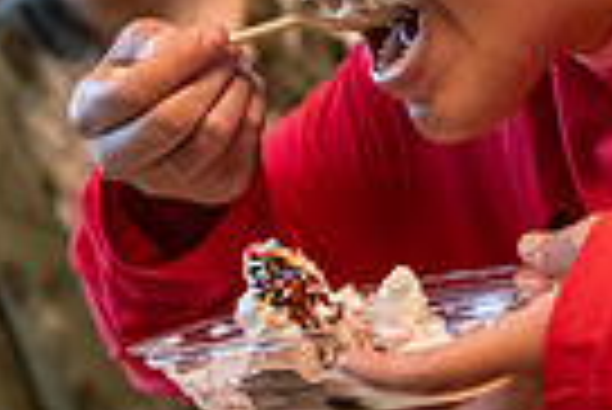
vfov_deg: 5.9
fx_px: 3999
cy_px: 124
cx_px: 382
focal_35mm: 235
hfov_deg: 8.7
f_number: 3.2
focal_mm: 55
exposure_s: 1/125
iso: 4000
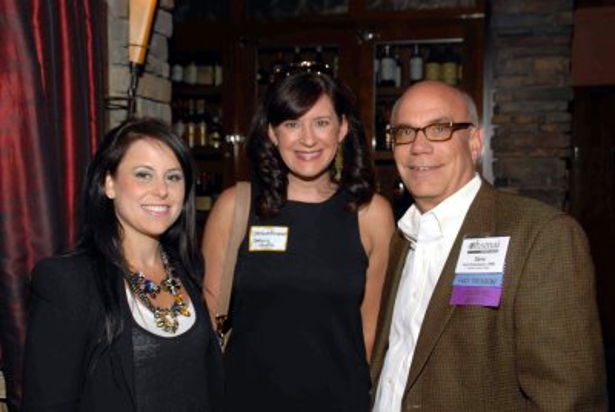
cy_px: 206
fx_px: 719
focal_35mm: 42
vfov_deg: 32.0
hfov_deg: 46.3
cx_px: 308
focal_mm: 28
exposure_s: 1/250
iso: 100
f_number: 5.6
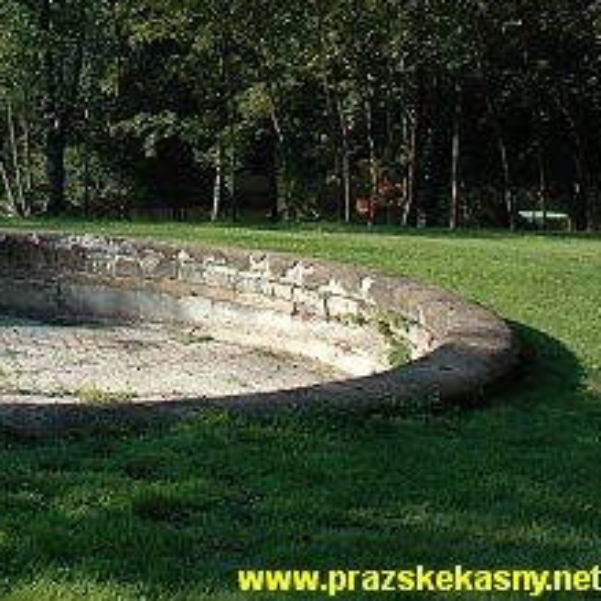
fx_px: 1316
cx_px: -261
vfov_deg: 24.7
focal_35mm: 67
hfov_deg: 22.0
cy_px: 19
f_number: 8
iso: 200
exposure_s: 1/200
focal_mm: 18
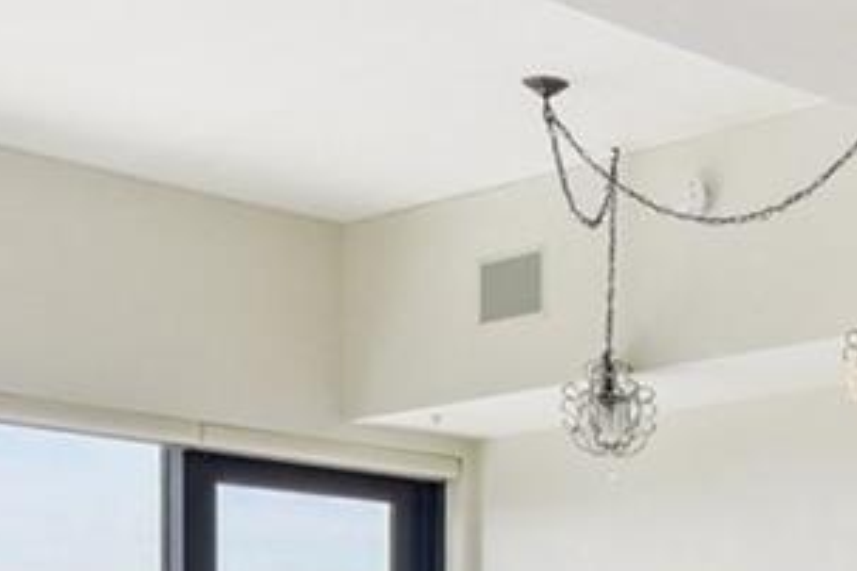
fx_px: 2261
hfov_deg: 19.8
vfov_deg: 13.7
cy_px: 803
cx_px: 1109
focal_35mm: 95
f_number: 11
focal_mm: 18
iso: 400
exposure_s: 1/15
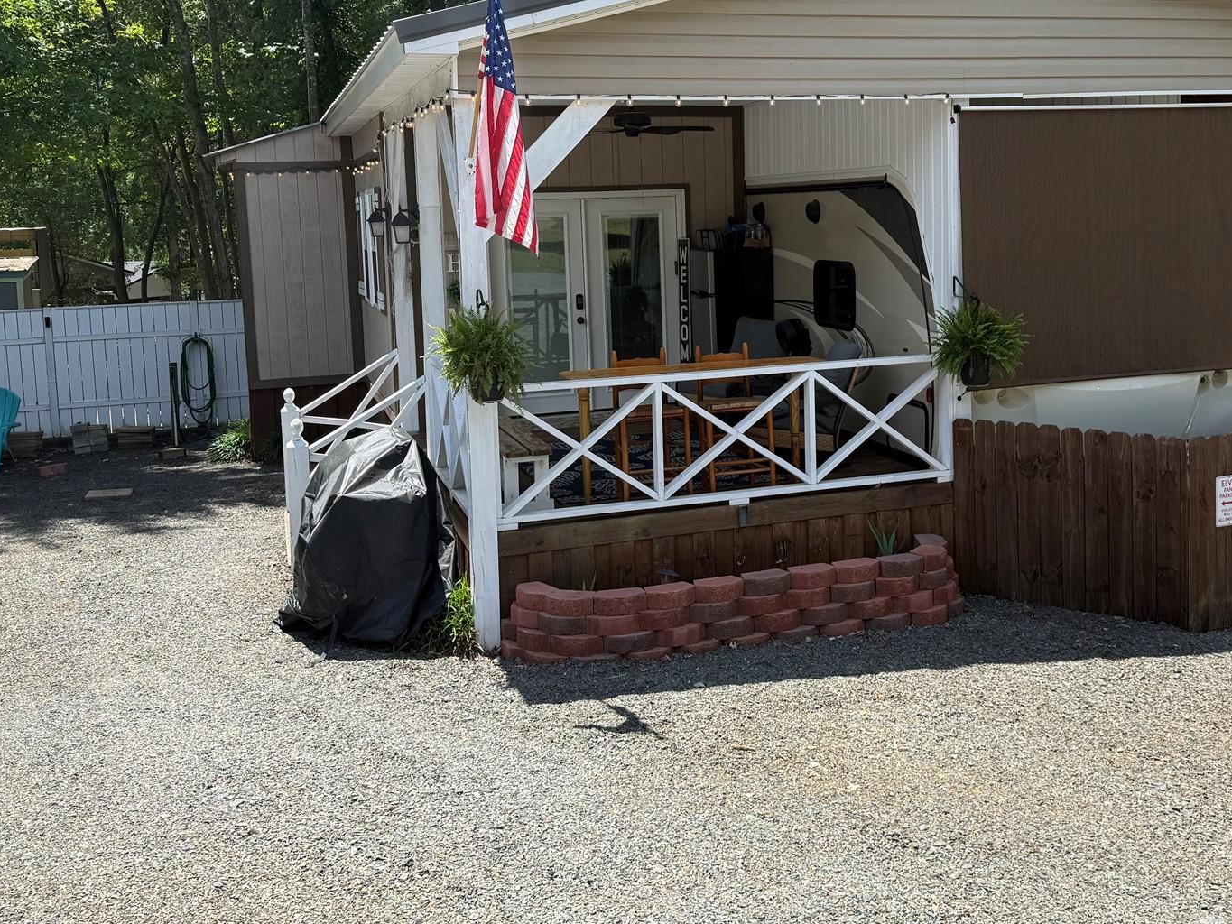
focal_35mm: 36
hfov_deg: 51.2
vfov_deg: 39.3
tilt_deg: -5.3
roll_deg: +1.9
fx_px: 1281
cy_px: 332
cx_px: 703
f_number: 1.78
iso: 80
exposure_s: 1/1901
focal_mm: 6.76
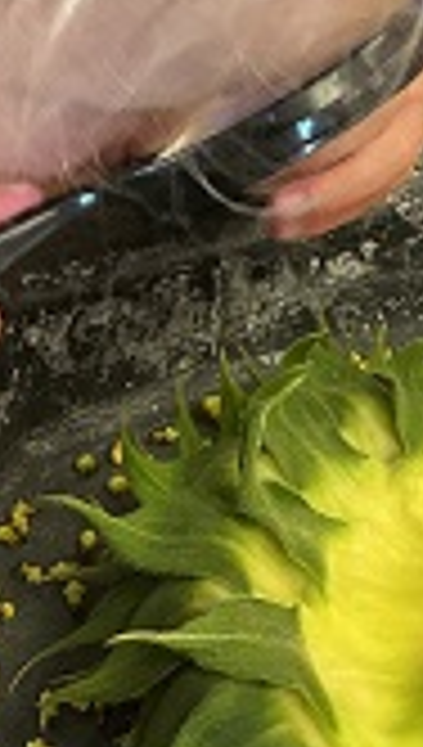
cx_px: 371
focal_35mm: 95
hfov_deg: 12.7
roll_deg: -13.1
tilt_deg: -34.9
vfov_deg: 22.1
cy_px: 158
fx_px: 1885
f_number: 1.8
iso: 80
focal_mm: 3
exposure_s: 1/60
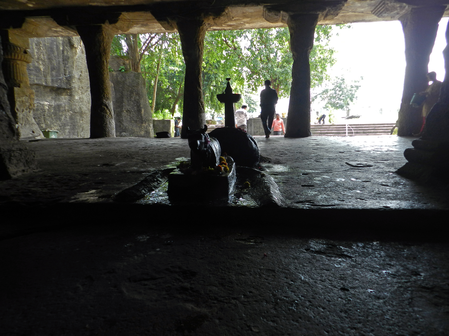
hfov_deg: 73.9
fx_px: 298
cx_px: 224
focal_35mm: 23
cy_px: 168
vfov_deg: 58.9
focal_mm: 4
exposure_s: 1/80
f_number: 3.4
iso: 160
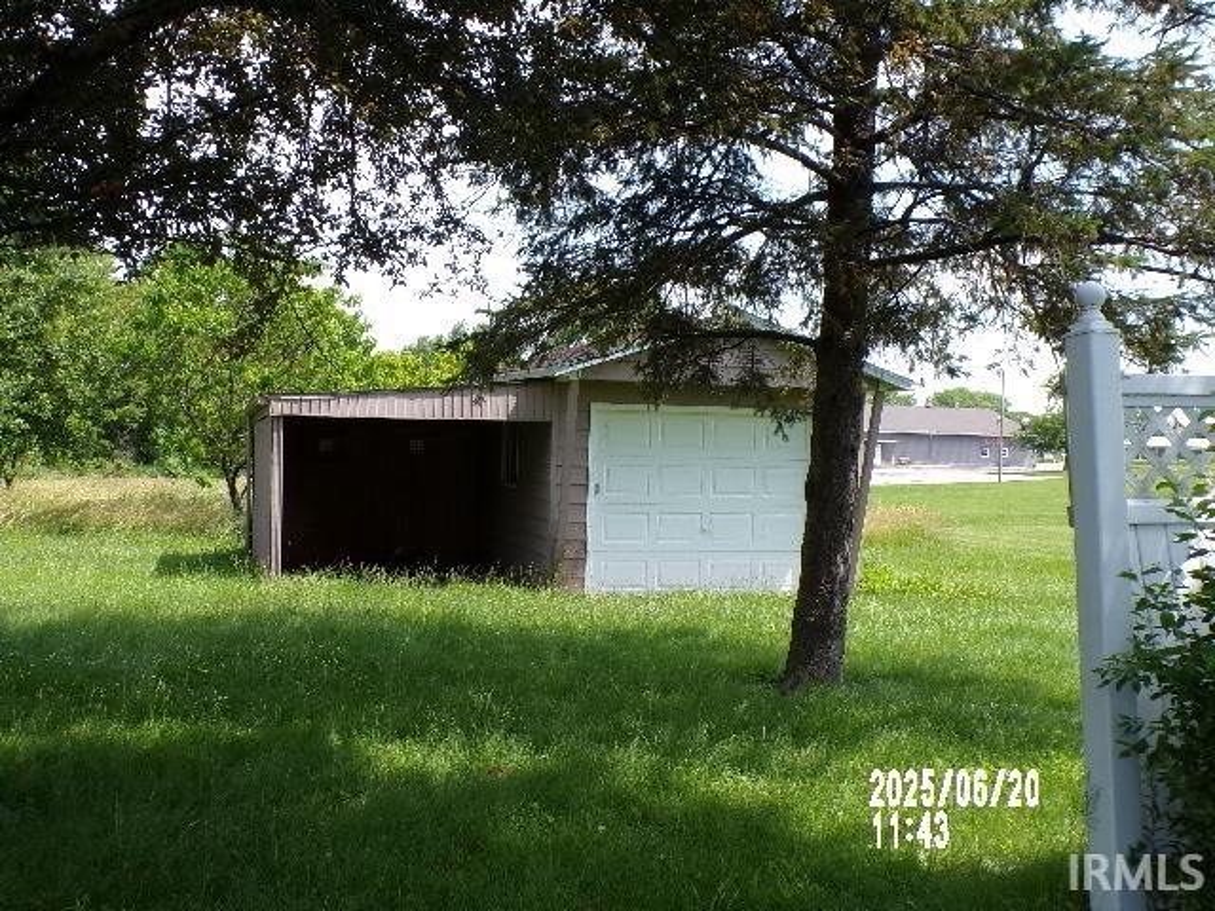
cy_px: 456
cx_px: 608
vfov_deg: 38.7
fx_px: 1299
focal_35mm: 37
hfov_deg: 50.1
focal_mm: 6.6
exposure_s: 1/210
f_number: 4.9
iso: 100
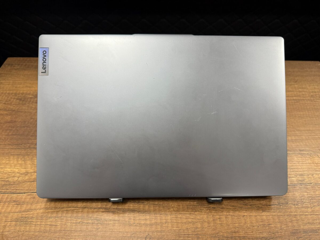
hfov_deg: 71.6
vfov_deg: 56.8
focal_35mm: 24
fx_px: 222
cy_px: 120
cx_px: 160
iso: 200
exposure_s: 1/100
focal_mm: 6.76
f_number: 1.78
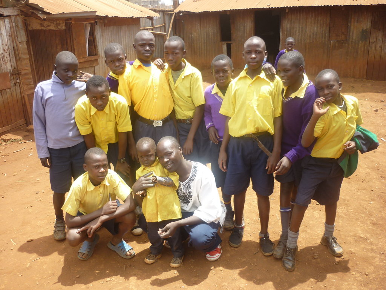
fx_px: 368
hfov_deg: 55.4
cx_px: 193
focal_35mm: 33
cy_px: 145
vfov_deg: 42.9
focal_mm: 5.5
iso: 80
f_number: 2.8
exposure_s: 1/320
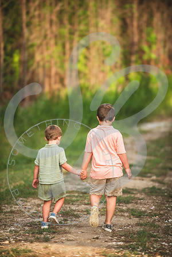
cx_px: 86
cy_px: 128
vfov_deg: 11.4
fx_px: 1290
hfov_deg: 7.6
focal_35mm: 180
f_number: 2.8
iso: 320
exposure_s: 1/400
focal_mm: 180
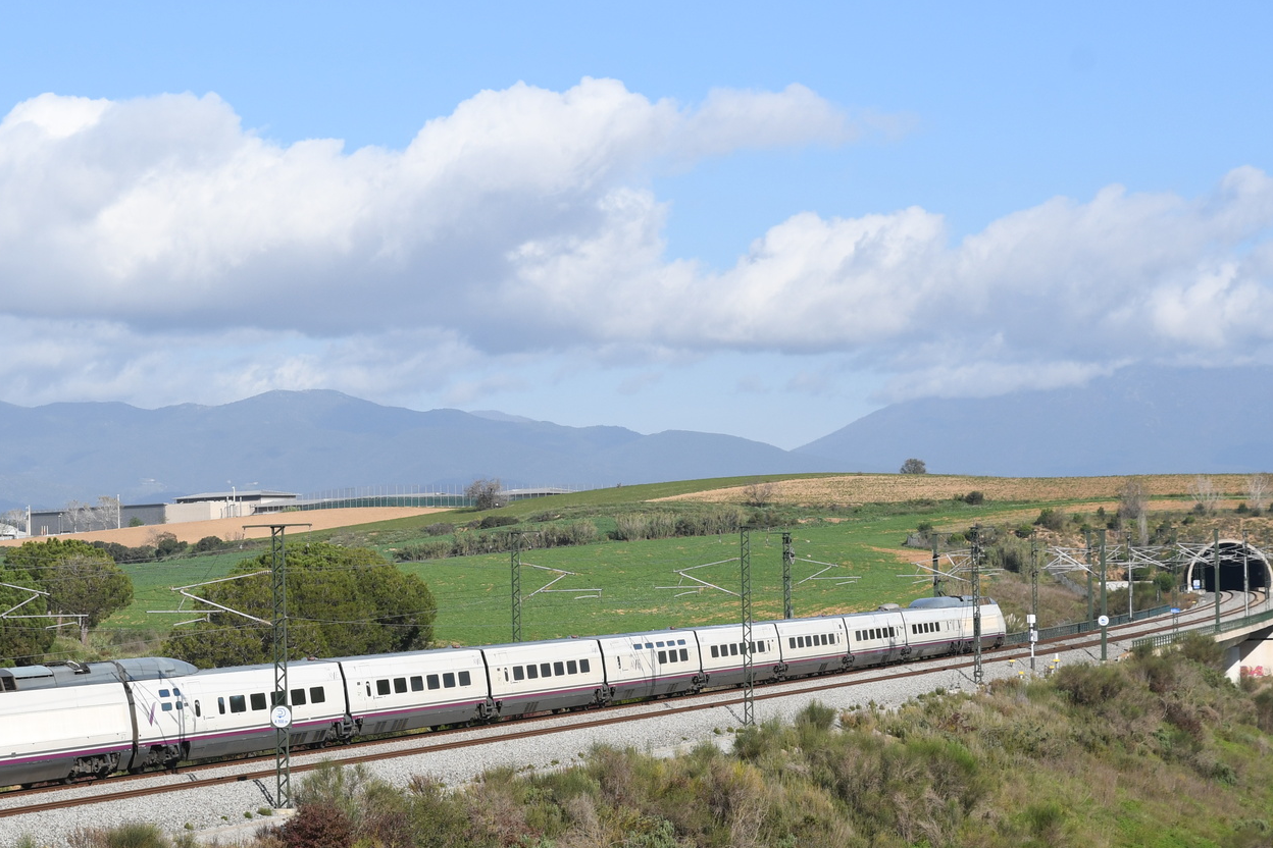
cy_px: 568
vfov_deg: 11.4
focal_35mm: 120
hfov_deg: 17.0
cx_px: 429
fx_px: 4243
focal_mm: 52
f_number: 8
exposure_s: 1/1000
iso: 320
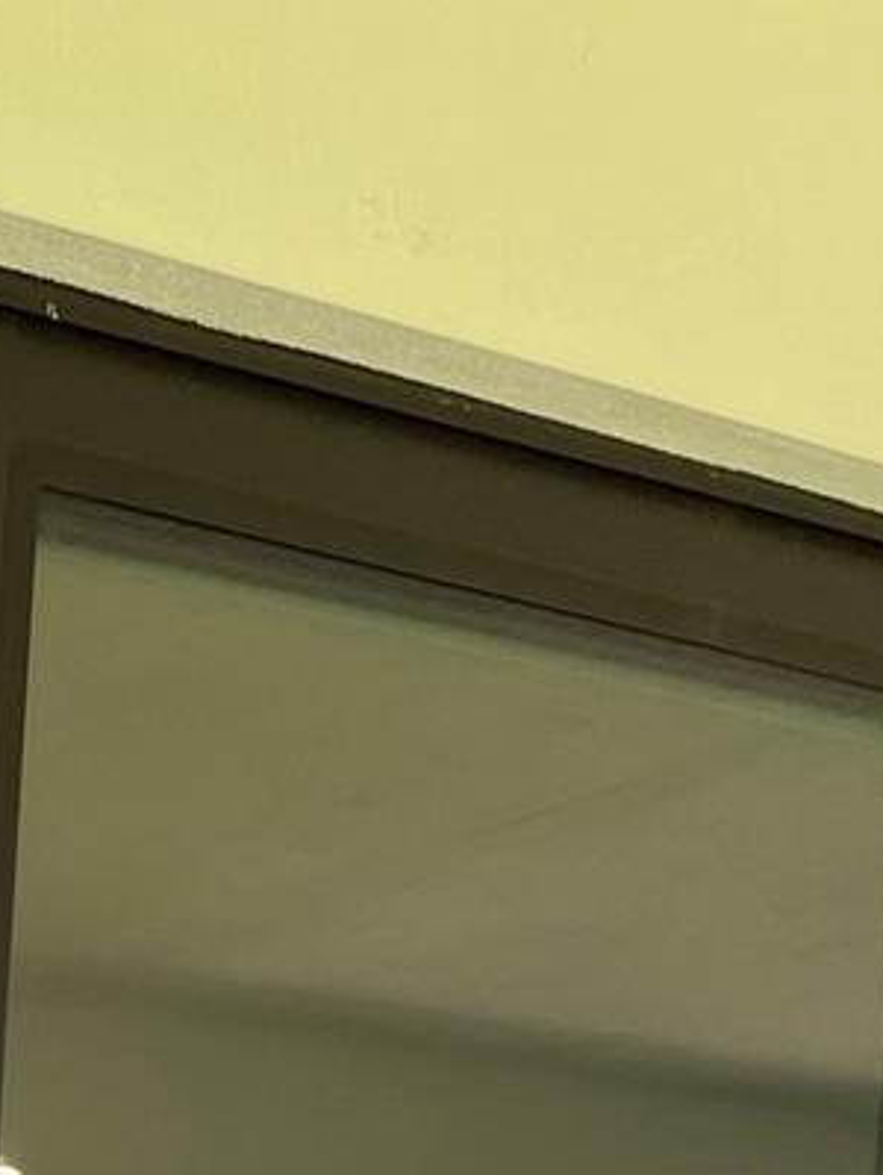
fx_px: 3396
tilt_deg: -6.9
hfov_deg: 13.4
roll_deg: -1.6
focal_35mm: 100
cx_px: -680
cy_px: 2238
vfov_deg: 16.0
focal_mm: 5.1
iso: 64
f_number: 1.6
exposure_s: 1/120
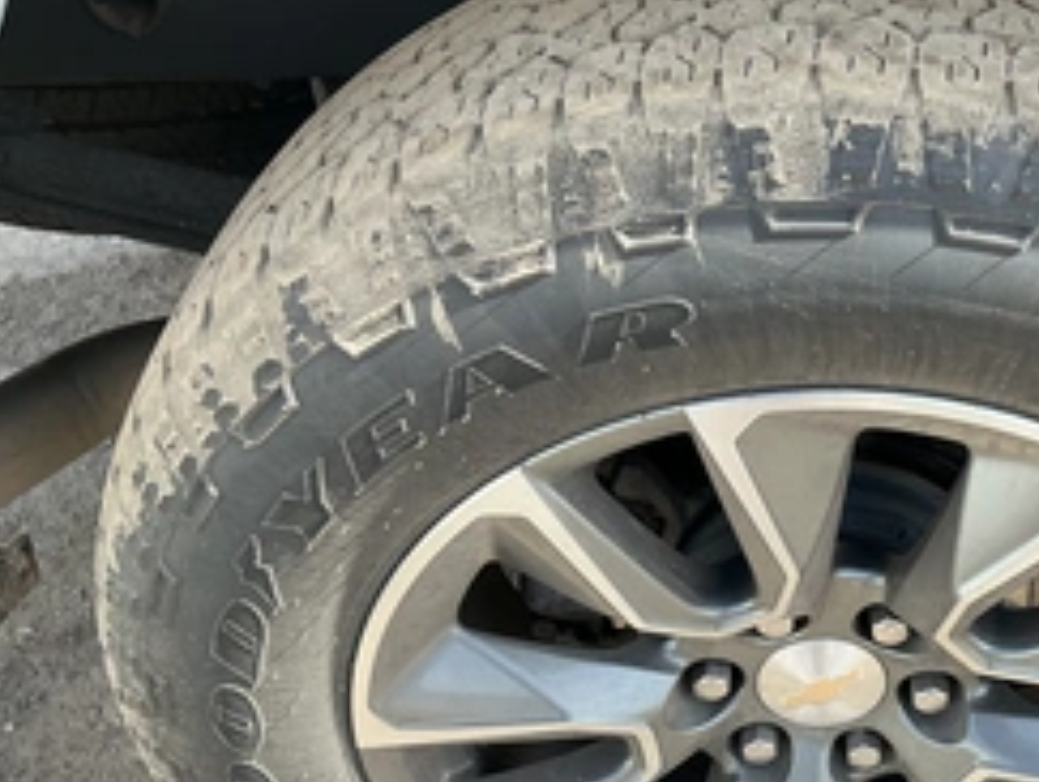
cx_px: 847
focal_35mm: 46
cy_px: 543
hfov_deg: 39.4
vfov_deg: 31.3
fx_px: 1383
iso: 25
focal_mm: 3
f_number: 1.8
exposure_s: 1/281
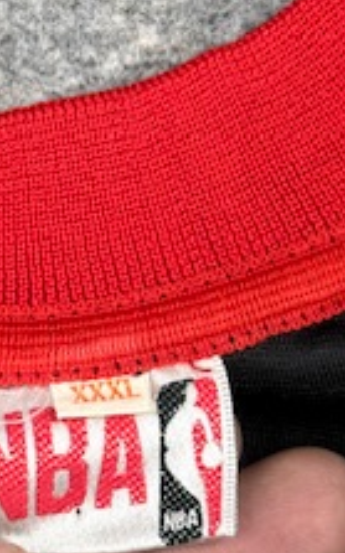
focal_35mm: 146
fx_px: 2201
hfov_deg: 9.0
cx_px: 87
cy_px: 236
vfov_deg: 14.3
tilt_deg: -56.1
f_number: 1.78
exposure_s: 1/100
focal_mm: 6.76
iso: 64
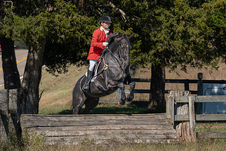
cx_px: 162
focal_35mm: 322
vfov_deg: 4.3
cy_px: 92
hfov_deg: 6.4
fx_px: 2021
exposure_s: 1/500
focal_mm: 200
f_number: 6.3
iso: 200
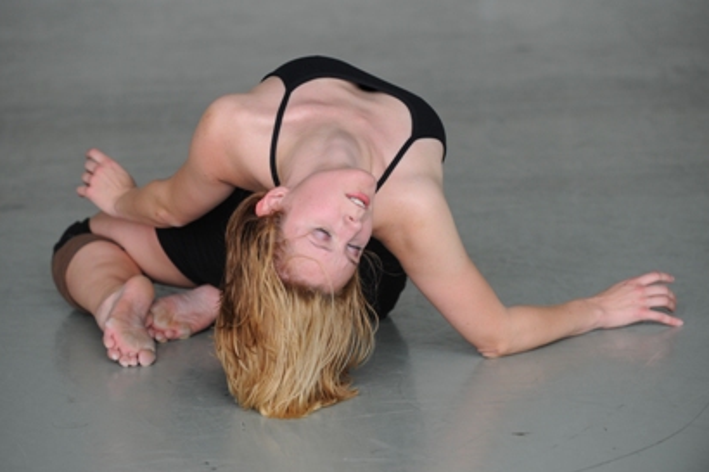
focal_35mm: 142
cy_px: 237
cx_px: 330
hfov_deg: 14.5
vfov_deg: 9.7
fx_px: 2795
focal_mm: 130
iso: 500
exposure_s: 1/320
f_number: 4.5
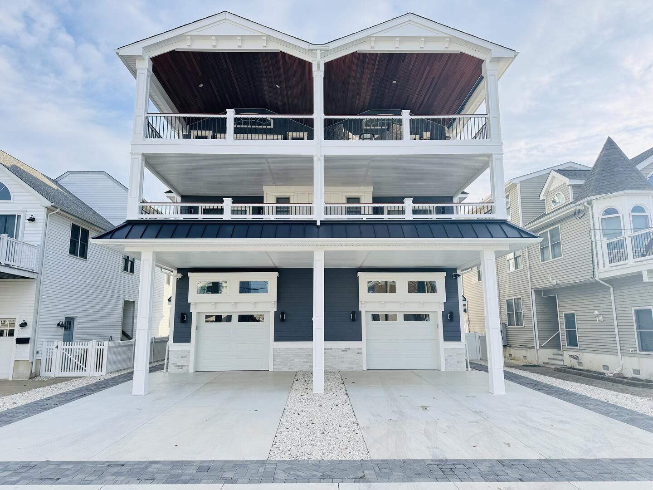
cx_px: 326
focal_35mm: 24
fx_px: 453
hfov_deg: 71.6
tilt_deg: +9.7
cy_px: 245
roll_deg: -0.2
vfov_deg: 56.8
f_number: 1.78
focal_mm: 6.76
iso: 80
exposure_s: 1/1818
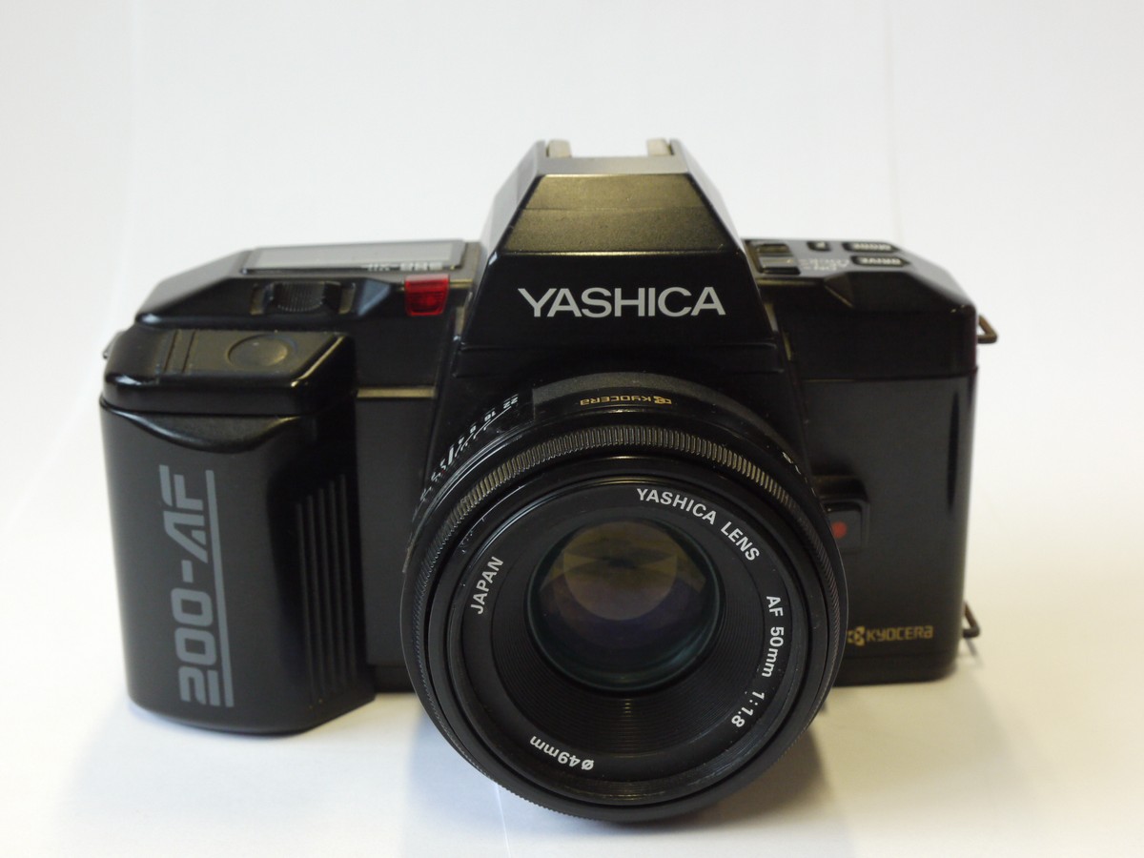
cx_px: 572
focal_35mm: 62
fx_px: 2049
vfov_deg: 23.7
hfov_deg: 31.2
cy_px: 429
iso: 800
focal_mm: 31
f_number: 10
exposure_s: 1/30
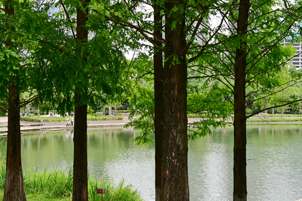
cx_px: 102
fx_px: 545
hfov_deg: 30.7
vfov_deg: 20.8
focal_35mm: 65
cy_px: 135
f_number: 8
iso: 100
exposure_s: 1/25
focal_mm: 30
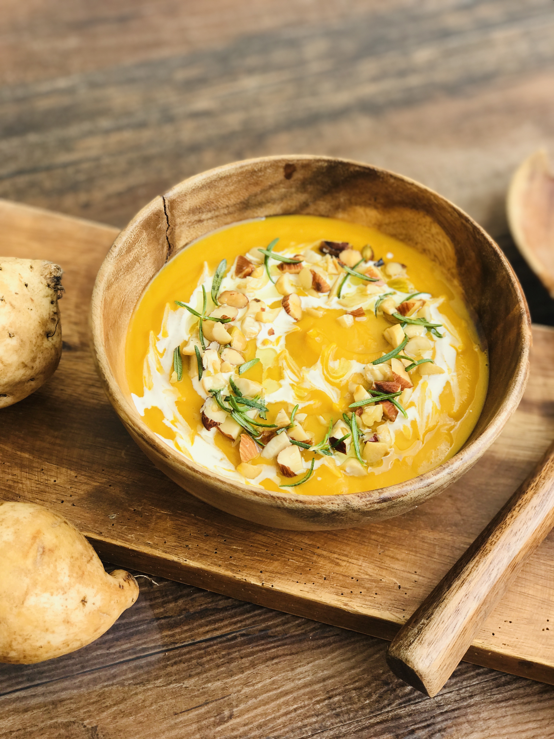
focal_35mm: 57
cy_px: 370
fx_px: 1216
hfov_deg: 25.7
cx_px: 277
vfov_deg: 33.8
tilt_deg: -54.7
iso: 20
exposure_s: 1/212
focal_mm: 6.6
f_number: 2.8
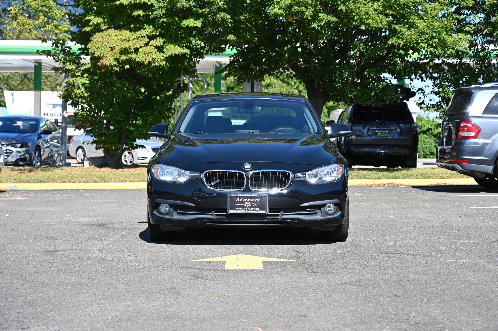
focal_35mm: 70
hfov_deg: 28.9
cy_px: 166
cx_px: 249
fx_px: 968
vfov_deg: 19.4
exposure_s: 1/250
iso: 100
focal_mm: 70
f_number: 5.6
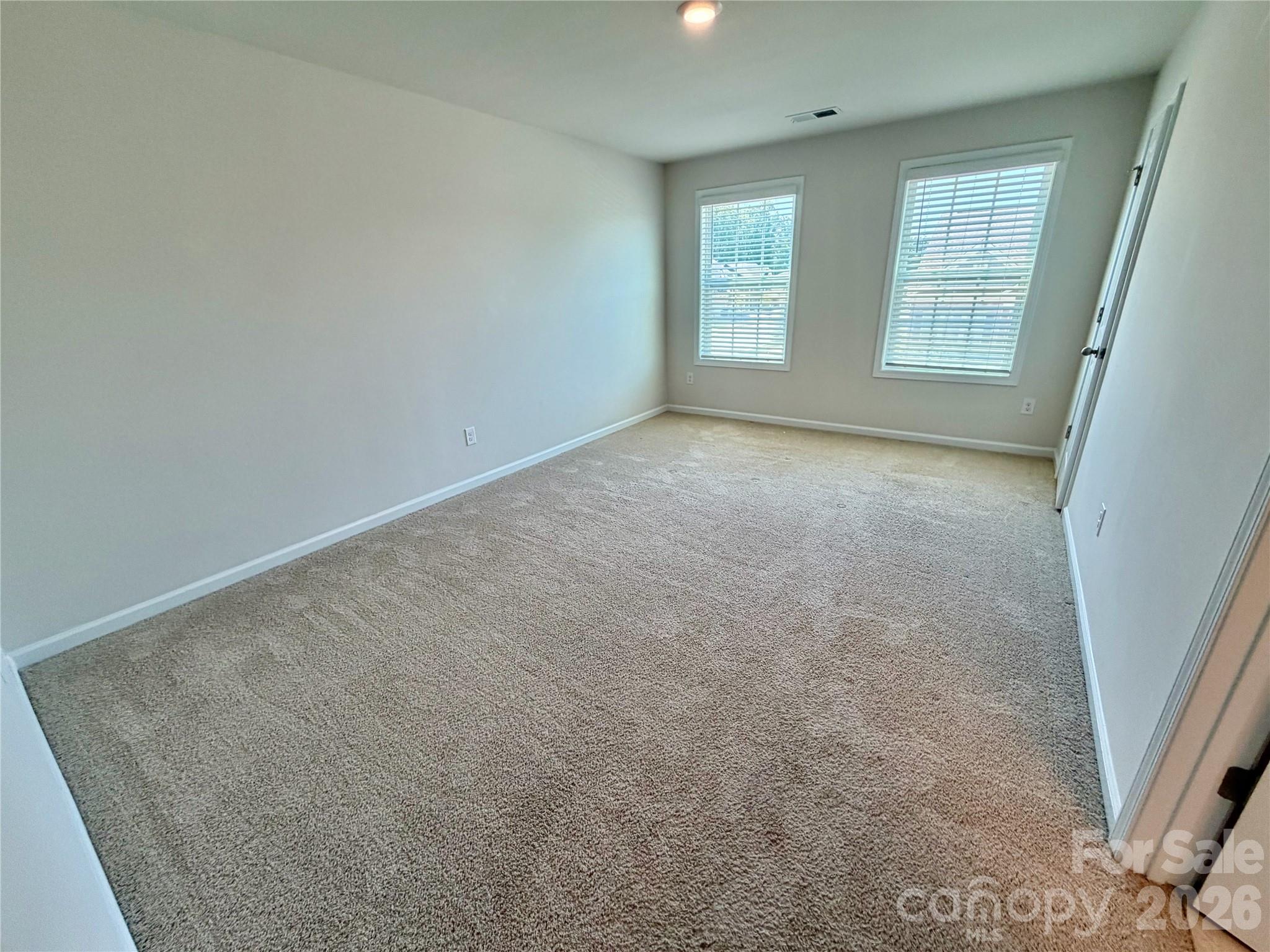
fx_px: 514
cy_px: 476
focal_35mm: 14
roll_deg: +2.6
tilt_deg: -20.6
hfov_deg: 102.1
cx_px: 635
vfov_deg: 85.7
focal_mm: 2.22
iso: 160
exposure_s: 1/120
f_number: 2.2
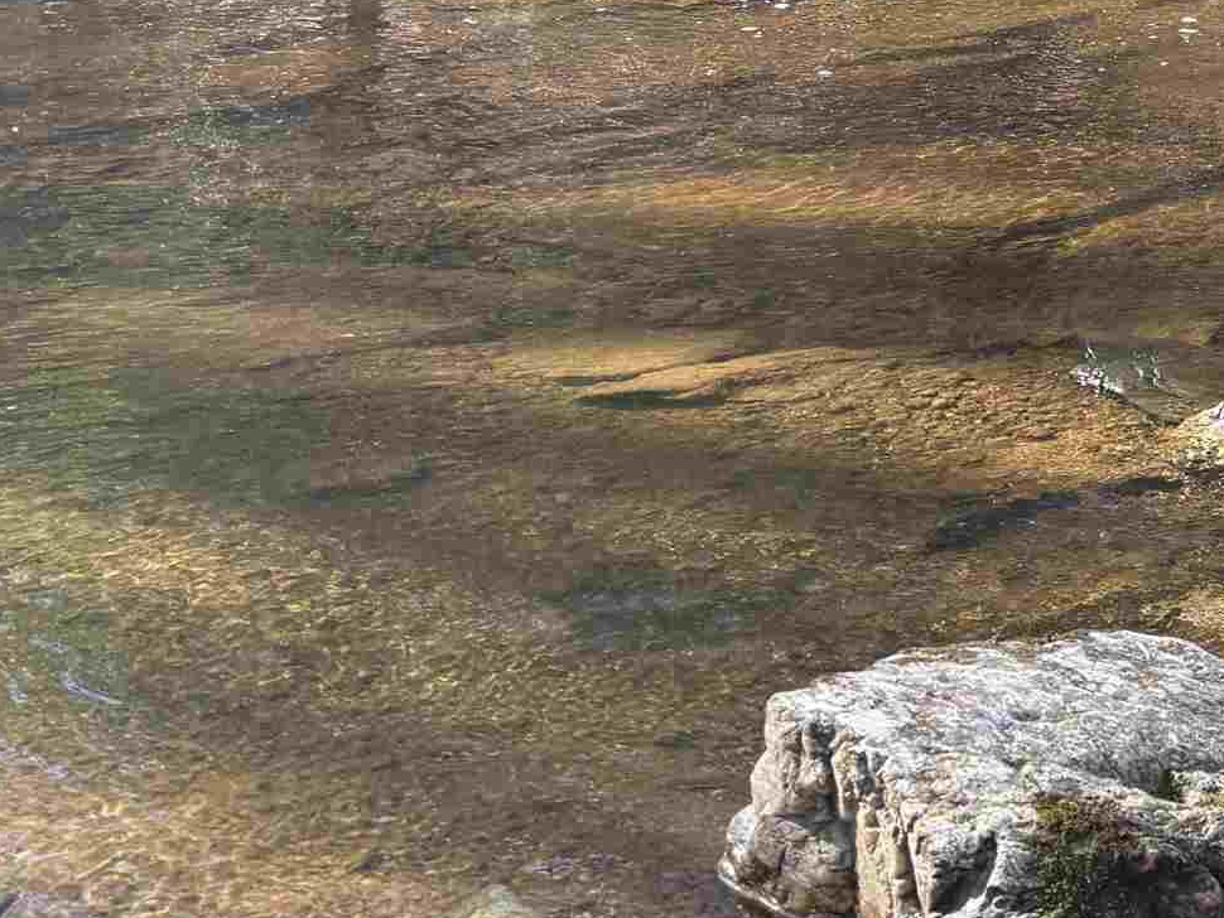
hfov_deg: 23.2
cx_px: 1522
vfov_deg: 18.7
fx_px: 2688
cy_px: -55
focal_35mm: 76
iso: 100
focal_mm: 6.76
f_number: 1.78
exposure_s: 1/858
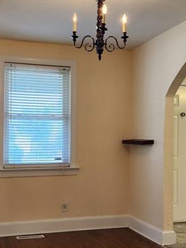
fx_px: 351
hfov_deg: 29.7
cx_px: 85
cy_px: 138
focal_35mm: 49
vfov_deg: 38.9
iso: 200
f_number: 1.8
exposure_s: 1/120
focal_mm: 5.4
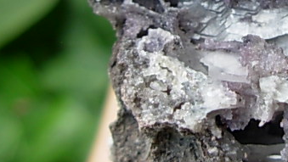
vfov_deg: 9.6
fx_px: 955
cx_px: 302
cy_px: -27
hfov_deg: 16.7
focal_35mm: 125
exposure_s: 1/148
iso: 50
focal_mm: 6.3
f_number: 2.9
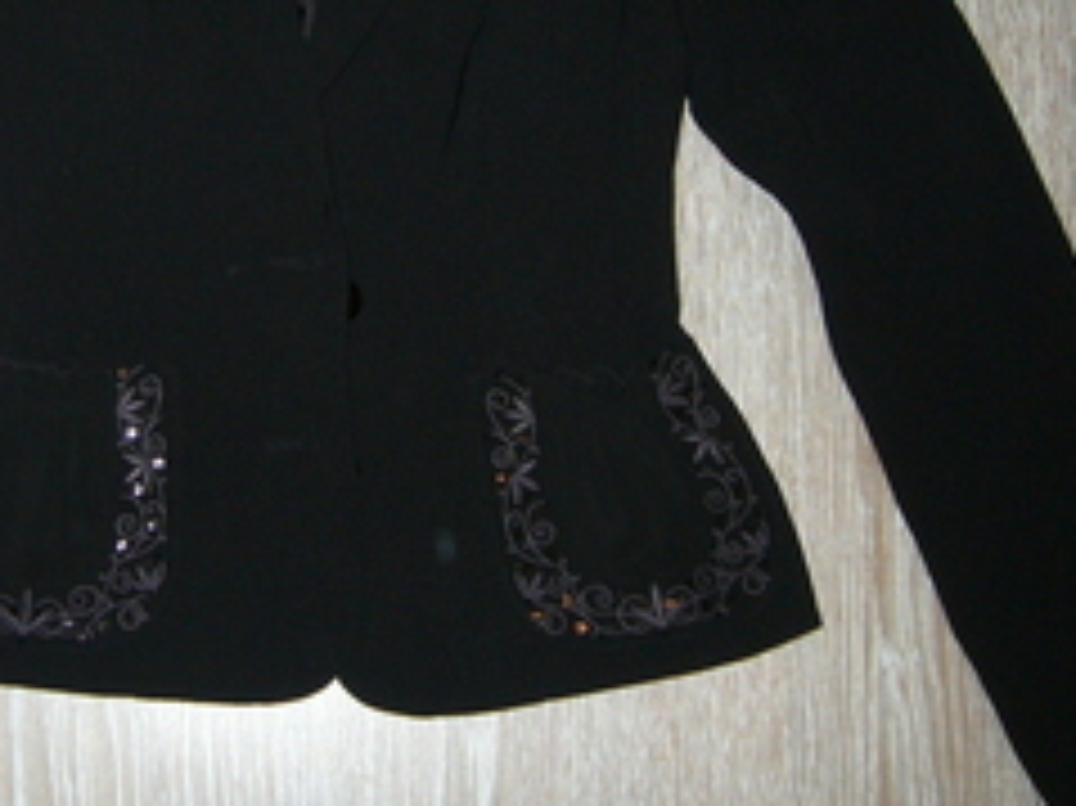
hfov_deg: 29.1
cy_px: 167
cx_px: 315
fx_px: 2051
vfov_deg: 22.0
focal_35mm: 66
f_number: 2.8
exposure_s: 1/60
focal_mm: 5.8
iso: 100
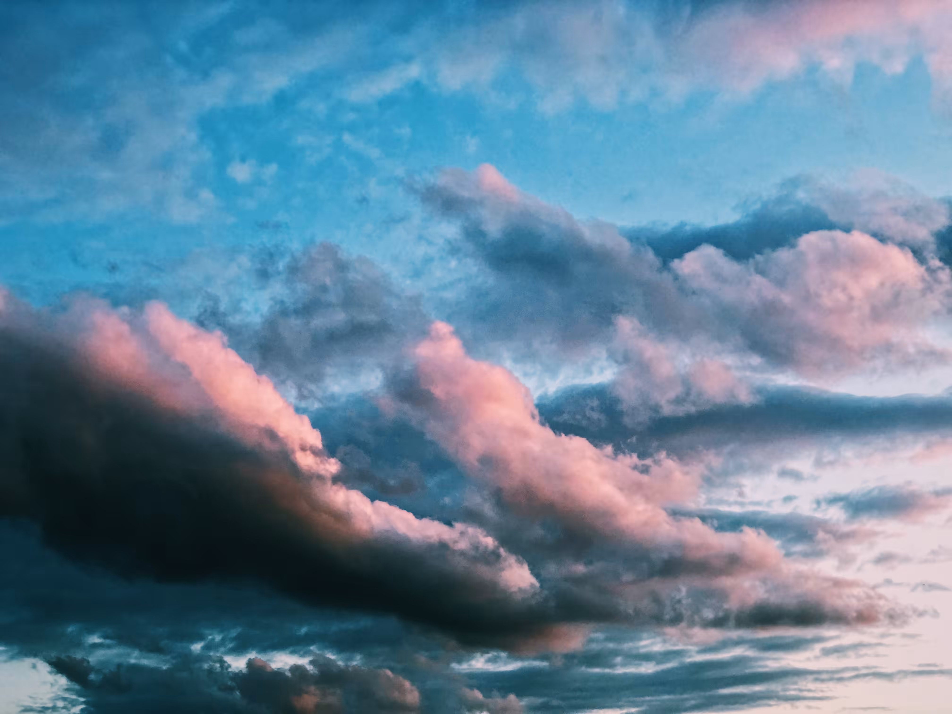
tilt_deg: +17.9
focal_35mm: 57
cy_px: 357
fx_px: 1568
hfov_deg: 33.8
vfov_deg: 25.7
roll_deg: +1.2
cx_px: 476
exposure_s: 1/100
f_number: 2.8
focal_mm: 6.6
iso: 64
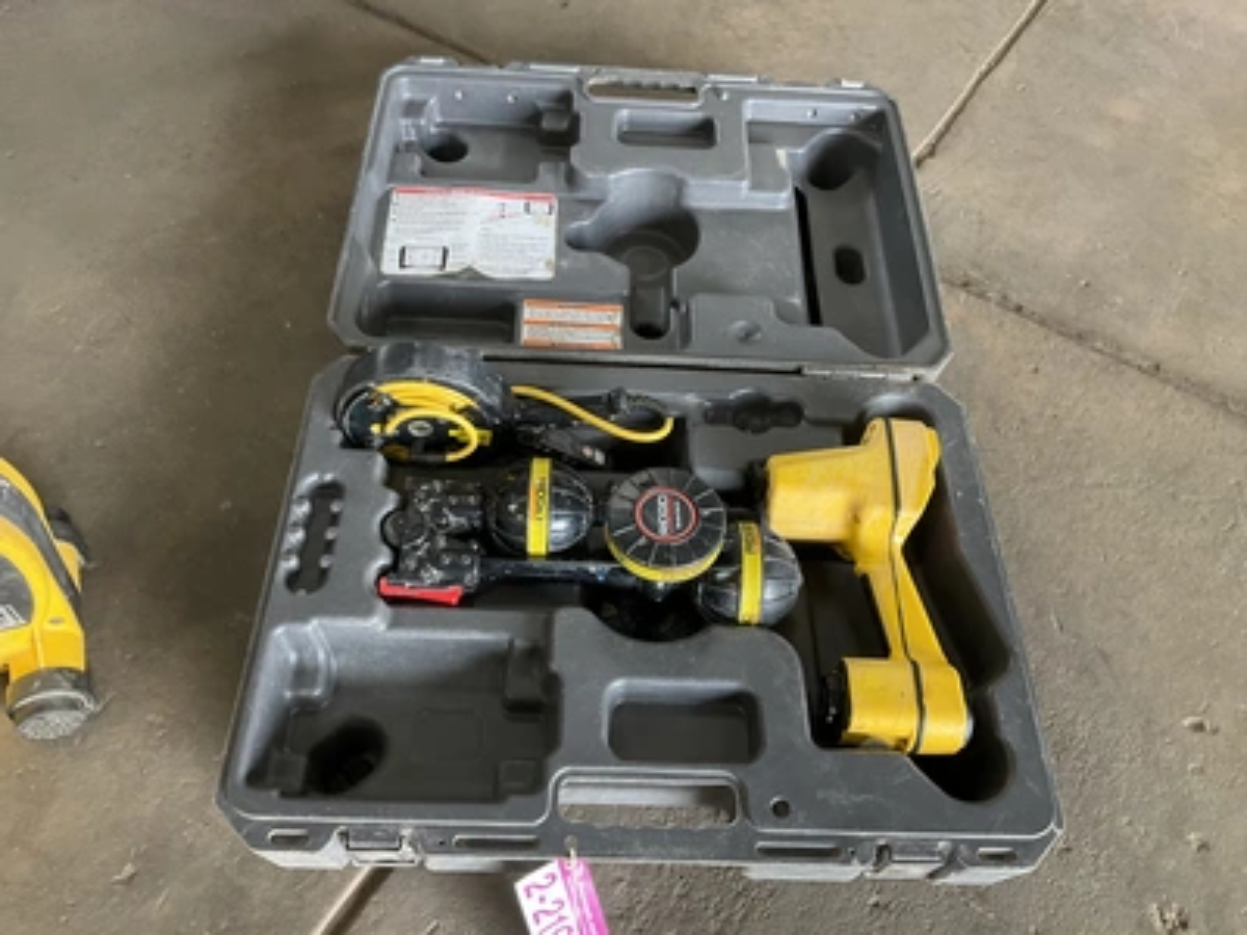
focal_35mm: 29
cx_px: 624
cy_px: 468
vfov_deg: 48.2
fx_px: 1045
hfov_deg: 61.7
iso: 80
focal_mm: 3
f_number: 1.8
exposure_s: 1/60
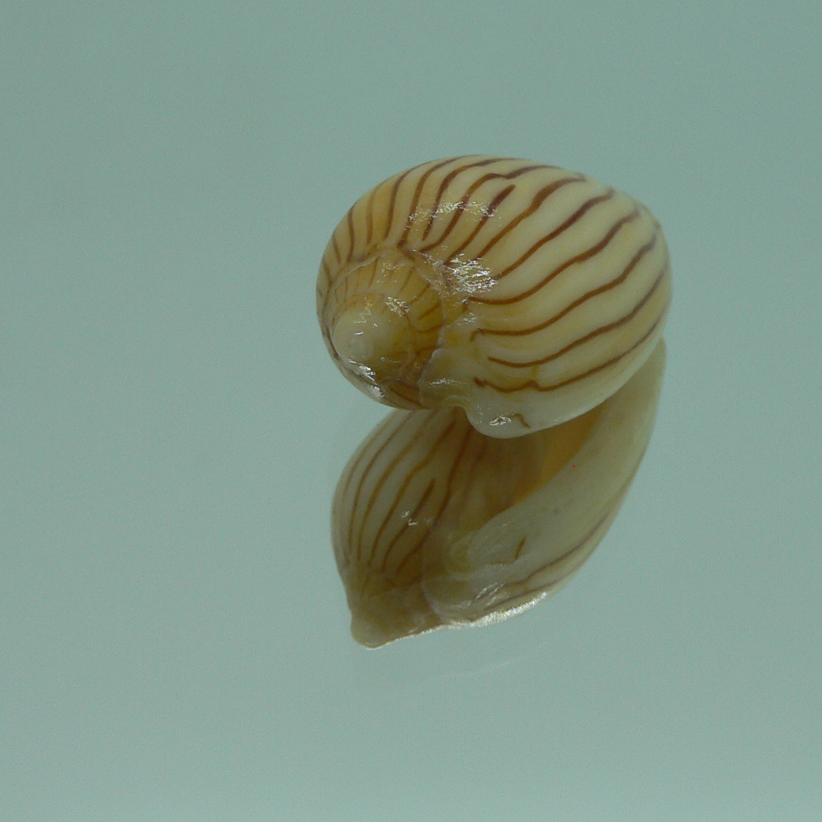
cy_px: 366
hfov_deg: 33.3
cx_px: 498
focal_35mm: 51
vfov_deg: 33.4
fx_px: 1370
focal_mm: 4.6
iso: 80
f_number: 2.8
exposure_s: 1/80
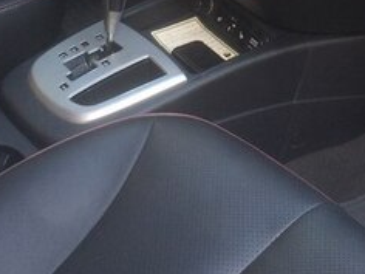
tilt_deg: -25.9
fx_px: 854
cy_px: -83
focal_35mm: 81
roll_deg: -1.7
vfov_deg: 17.1
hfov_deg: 23.9
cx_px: 268
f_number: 2.2
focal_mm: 4.15
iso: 32
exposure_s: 1/50
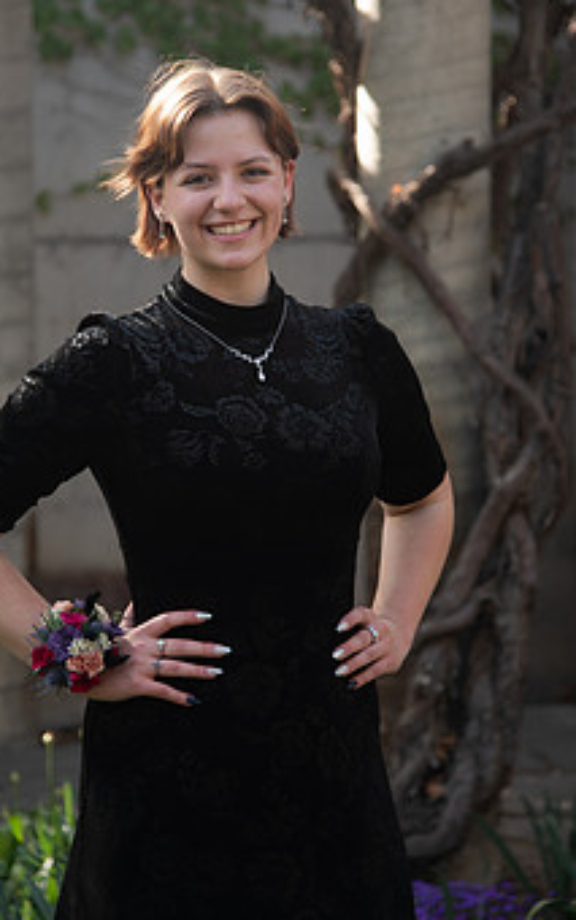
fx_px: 2909
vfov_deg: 18.0
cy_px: 382
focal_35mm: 116
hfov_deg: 11.3
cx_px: 214
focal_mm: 86
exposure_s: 1/125
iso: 160
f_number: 4
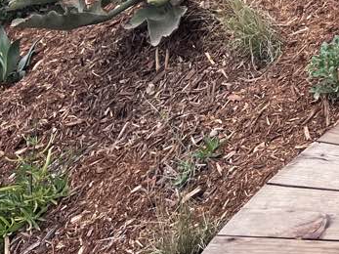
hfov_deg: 16.3
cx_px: 574
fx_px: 1028
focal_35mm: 105
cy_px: -119
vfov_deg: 13.3
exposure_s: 1/661
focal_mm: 5.1
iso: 50
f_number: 1.6
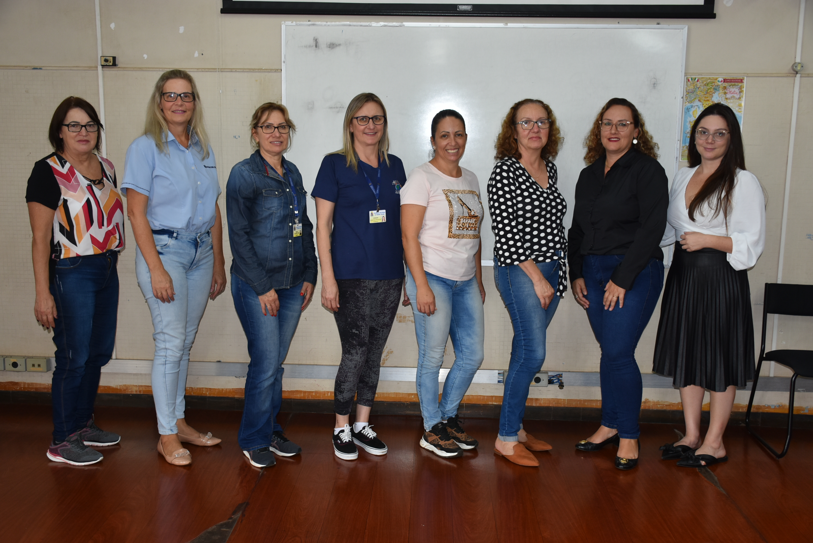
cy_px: 272
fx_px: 814
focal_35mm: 36
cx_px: 406
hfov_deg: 53.1
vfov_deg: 36.9
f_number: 3.8
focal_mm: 24
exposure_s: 1/60
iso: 400
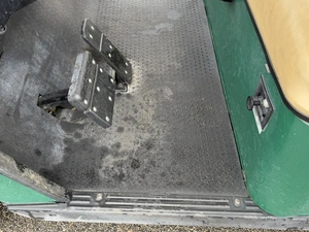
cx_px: 154
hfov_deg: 56.8
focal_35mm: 32
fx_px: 286
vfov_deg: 44.1
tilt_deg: -50.3
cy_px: 102
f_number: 1.78
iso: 80
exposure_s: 1/186
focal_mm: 6.76
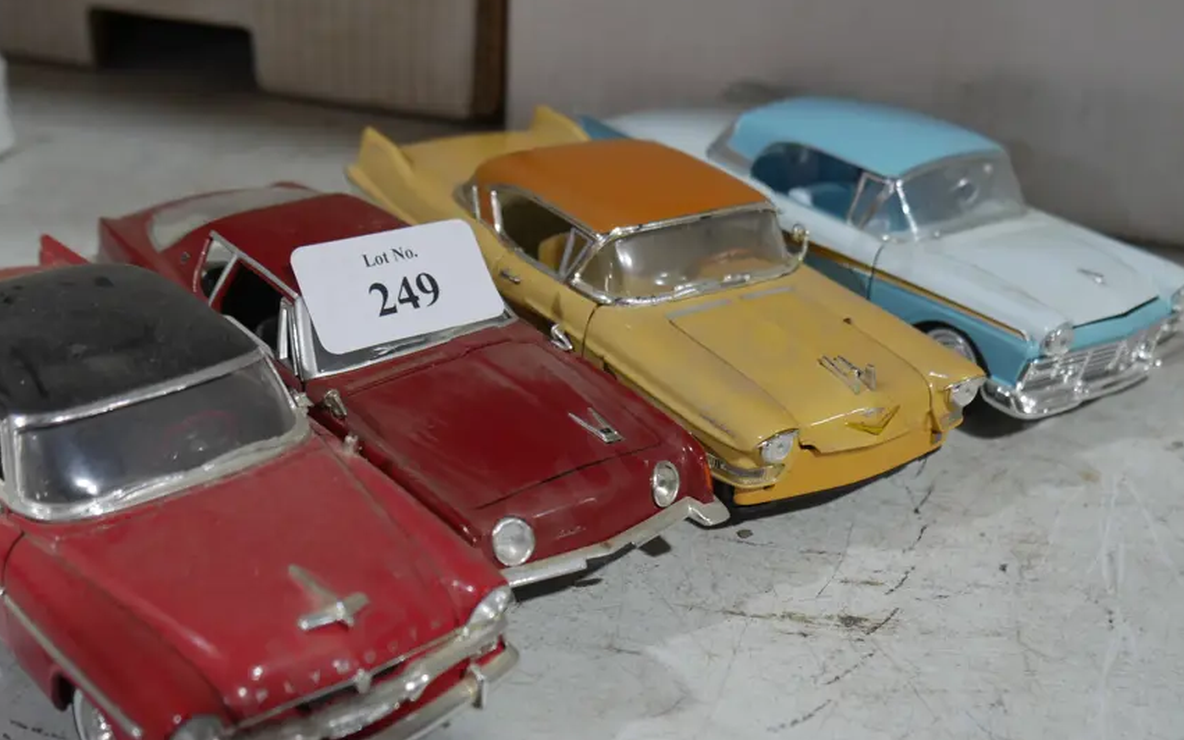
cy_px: 463
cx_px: 604
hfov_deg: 39.6
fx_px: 1646
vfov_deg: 25.3
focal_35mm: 51
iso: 640
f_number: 4.4
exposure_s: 1/60
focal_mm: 20
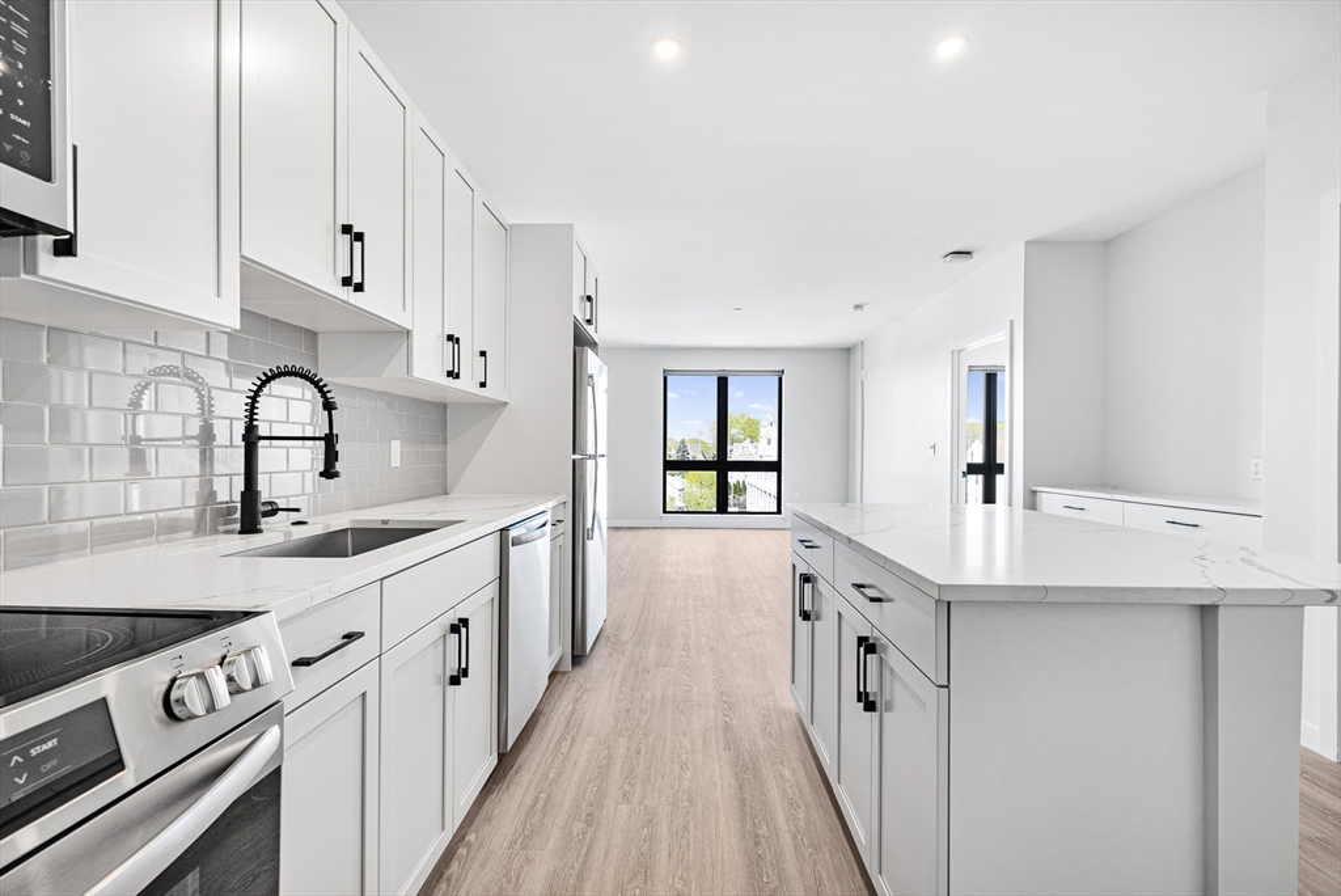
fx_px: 596
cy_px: 448
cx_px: 670
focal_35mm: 16
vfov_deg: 73.8
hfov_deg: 96.7
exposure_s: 1/5
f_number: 8
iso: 80
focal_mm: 16
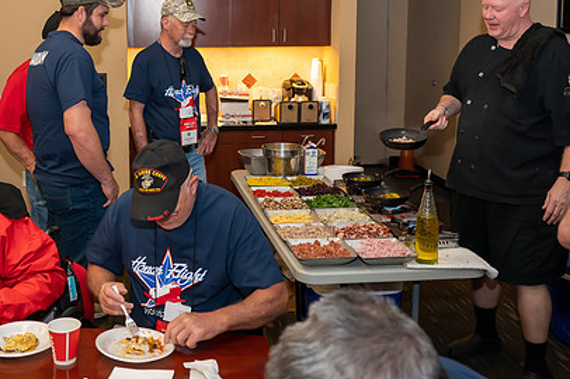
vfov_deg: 29.5
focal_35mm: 45
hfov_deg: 43.0
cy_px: 109
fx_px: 712
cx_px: 191
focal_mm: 31.5
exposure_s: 1/160
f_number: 5
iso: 4000
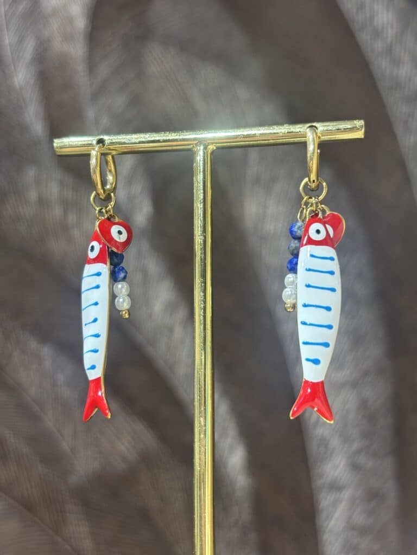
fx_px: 835
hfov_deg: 28.0
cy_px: 278
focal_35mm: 52
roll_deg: -0.9
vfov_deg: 36.8
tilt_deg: +7.7
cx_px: 208
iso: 64
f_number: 1.6
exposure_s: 1/50
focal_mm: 5.96
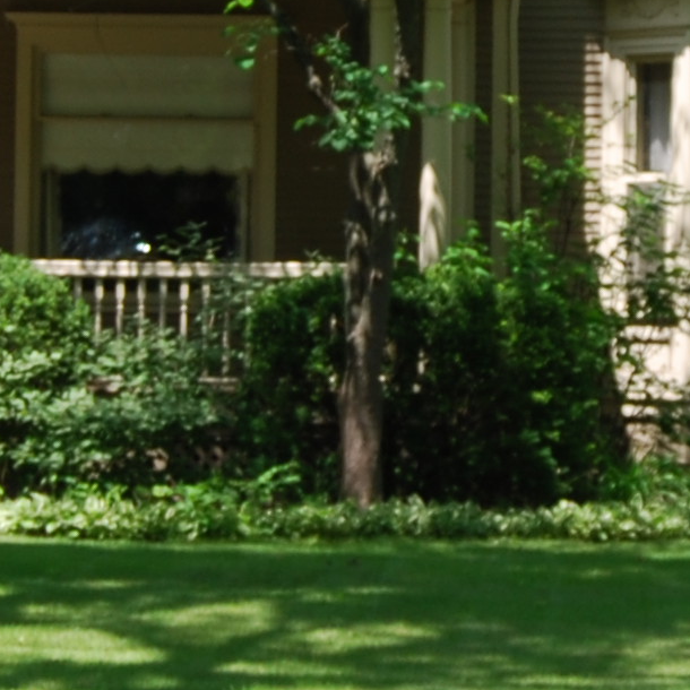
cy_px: 131
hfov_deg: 7.2
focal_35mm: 243
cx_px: 525
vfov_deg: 7.2
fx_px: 5480
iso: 100
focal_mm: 30
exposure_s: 1/125
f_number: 5.6
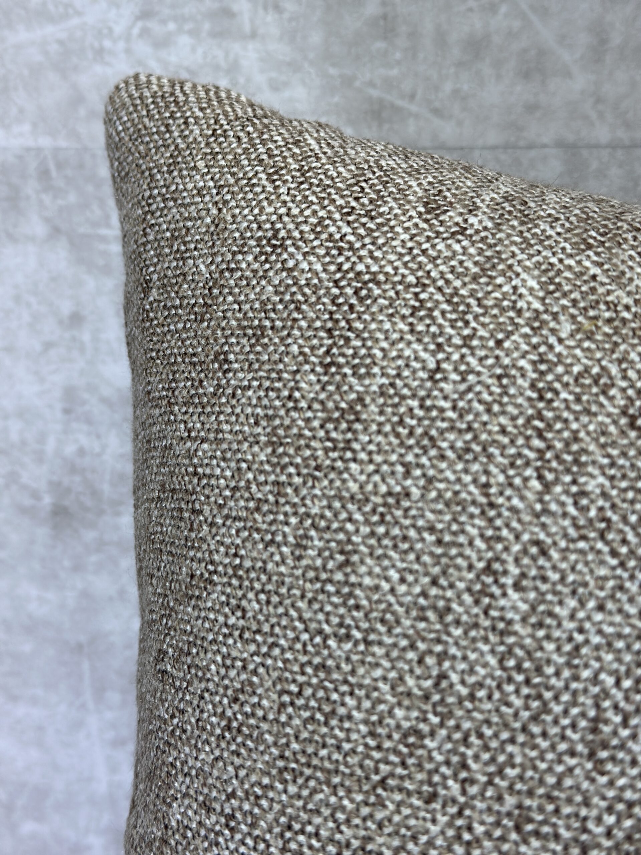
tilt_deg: -12.0
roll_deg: +0.0
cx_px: 320
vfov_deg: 39.7
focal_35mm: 48
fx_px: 1185
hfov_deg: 30.3
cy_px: 428
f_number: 1.78
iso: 80
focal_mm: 6.86
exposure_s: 1/314
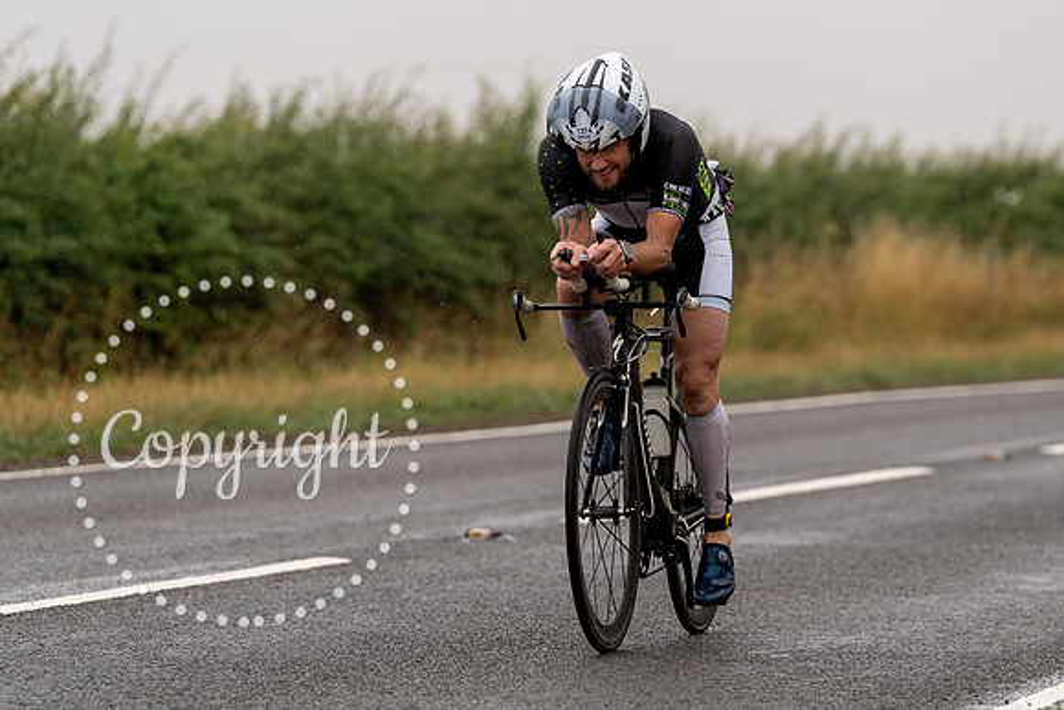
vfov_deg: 6.1
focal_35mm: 226
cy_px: 282
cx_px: 641
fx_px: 6695
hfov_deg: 9.1
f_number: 4
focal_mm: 188
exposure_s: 1/1000
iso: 100
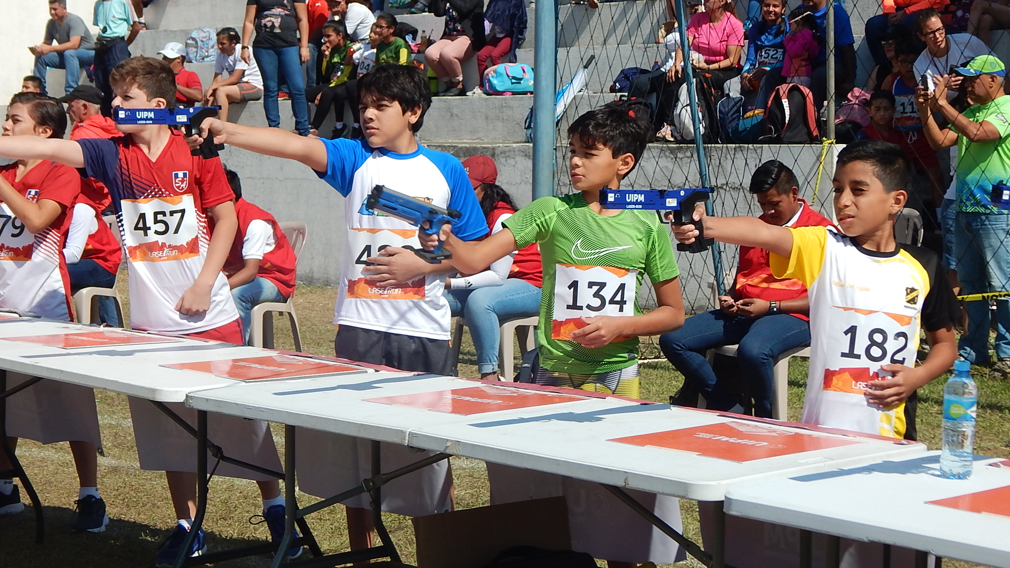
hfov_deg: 25.9
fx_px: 2196
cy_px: 247
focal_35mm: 82
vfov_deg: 14.7
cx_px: 504
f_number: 8.4
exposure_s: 1/400
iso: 125
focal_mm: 13.5
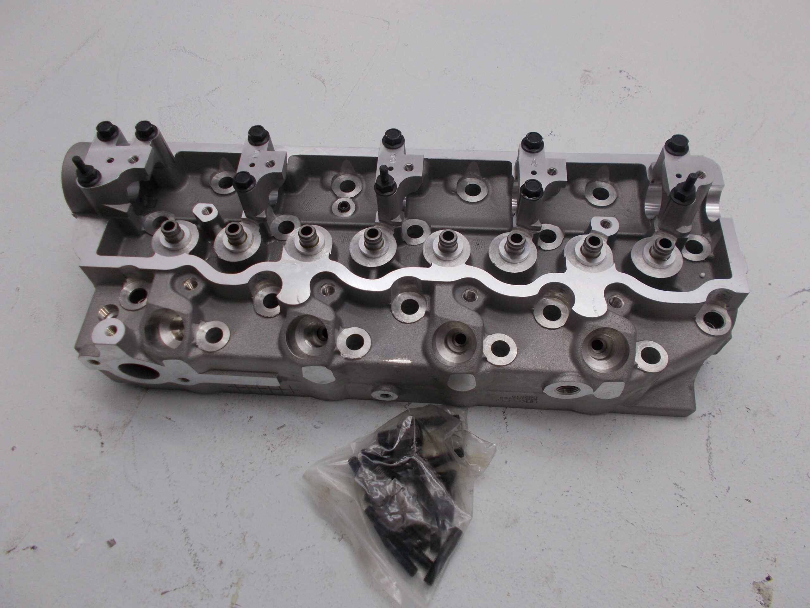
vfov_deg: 53.1
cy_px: 304
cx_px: 405
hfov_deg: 67.3
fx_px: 608
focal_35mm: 26
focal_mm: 4.6
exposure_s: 1/60
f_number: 3.2
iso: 80
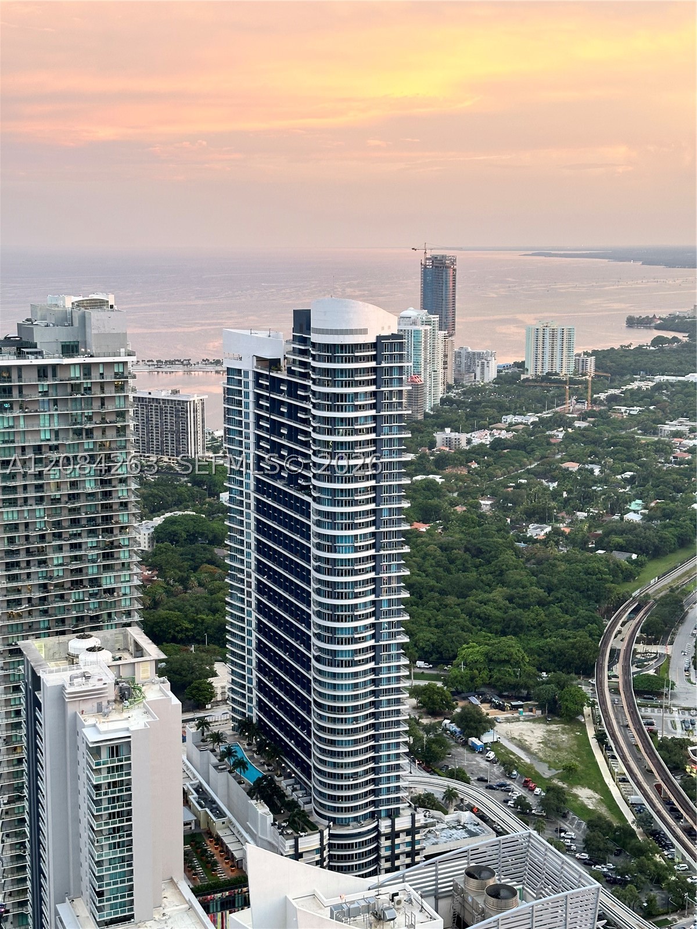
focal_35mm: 48
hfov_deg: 30.3
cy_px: 464
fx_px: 1289
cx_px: 348
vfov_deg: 39.7
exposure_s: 1/83
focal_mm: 6.86
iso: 80
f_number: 1.78
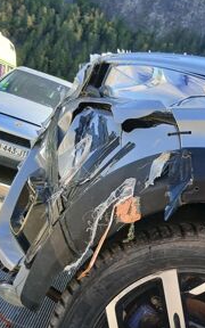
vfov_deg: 43.4
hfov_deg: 26.9
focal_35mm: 46
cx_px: 191
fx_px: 411
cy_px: 190
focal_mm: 3.98
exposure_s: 1/100
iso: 32
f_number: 1.8
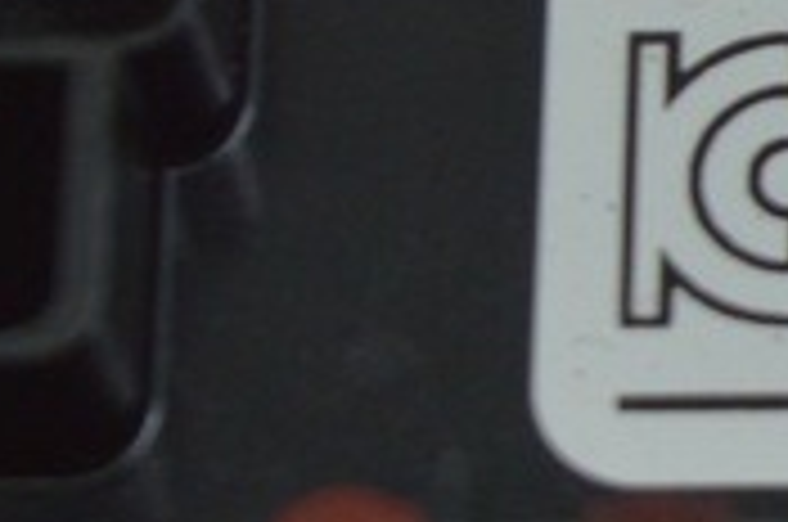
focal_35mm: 439
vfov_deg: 3.1
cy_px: -2
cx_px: 1747
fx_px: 9592
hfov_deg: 4.6
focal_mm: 50
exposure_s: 1/80
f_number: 5.6
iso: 400
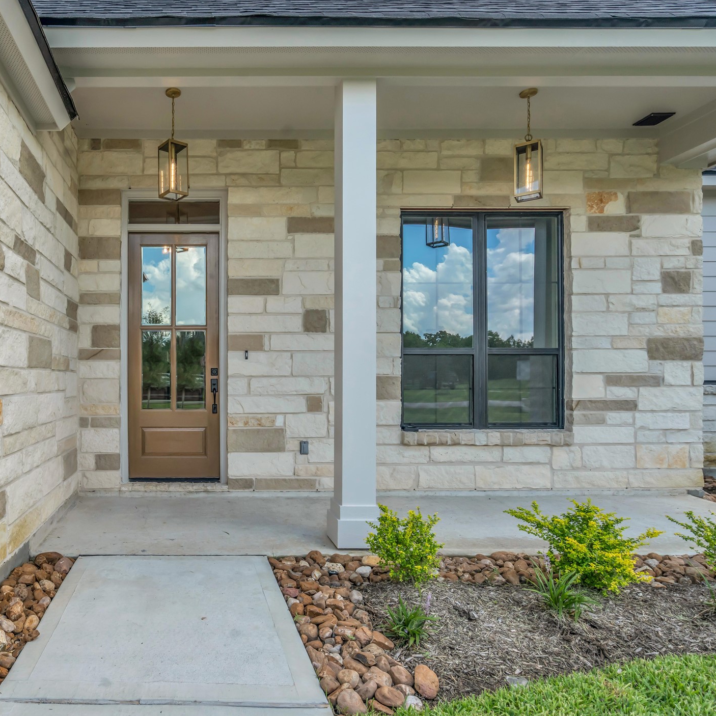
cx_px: 176
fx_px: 491
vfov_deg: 72.1
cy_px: 356
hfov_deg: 67.4
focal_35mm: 21
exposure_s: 1/400
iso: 1000
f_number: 9
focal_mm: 16
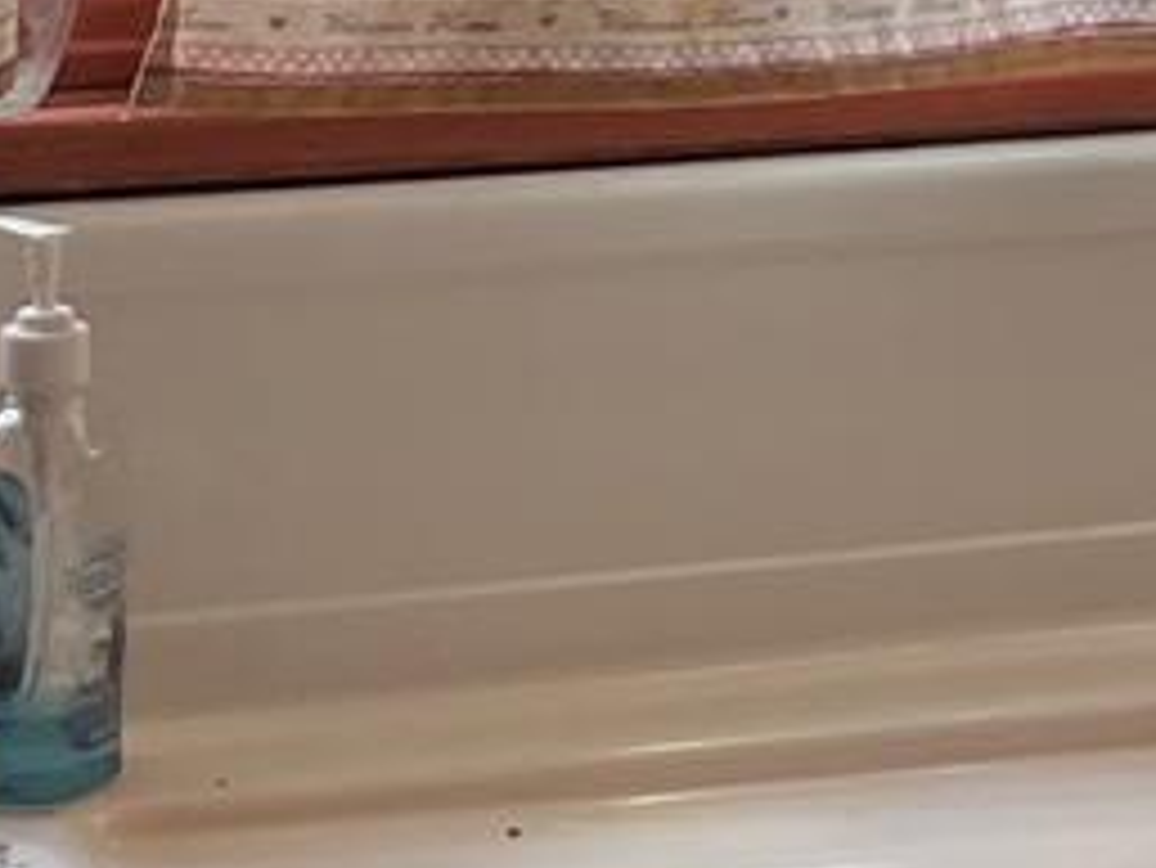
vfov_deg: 7.1
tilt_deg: -5.1
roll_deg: -1.4
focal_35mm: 204
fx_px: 6816
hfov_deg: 9.2
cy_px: -540
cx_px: 2105
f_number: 1.6
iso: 80
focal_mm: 5.1
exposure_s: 1/120
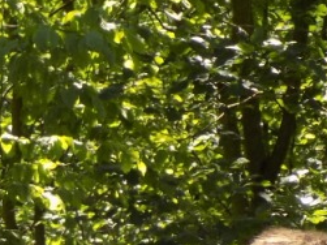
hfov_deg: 6.2
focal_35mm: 318
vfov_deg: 4.6
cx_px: -185
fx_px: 3003
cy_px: 417
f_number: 4.3
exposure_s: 1/60
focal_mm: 13.9
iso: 80
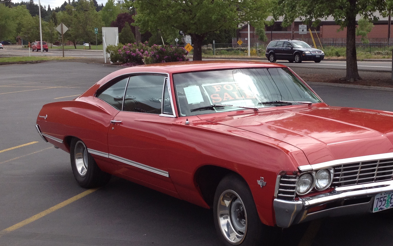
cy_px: 125
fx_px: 653
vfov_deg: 21.3
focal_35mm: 61
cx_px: 273
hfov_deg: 33.1
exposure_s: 1/1151
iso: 64
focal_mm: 4.28
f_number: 2.4
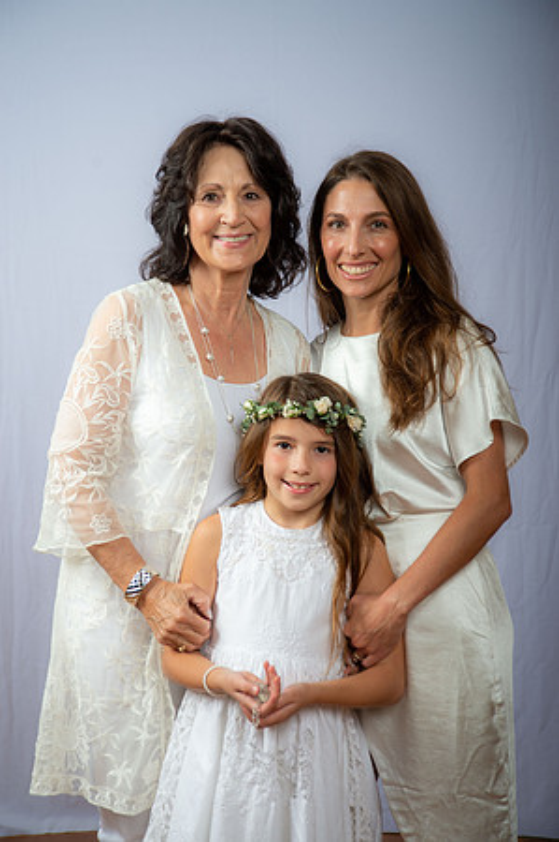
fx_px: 1541
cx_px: 280
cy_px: 421
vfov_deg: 30.5
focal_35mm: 66
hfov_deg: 20.6
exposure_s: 1/200
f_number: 5.6
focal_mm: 66
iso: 250
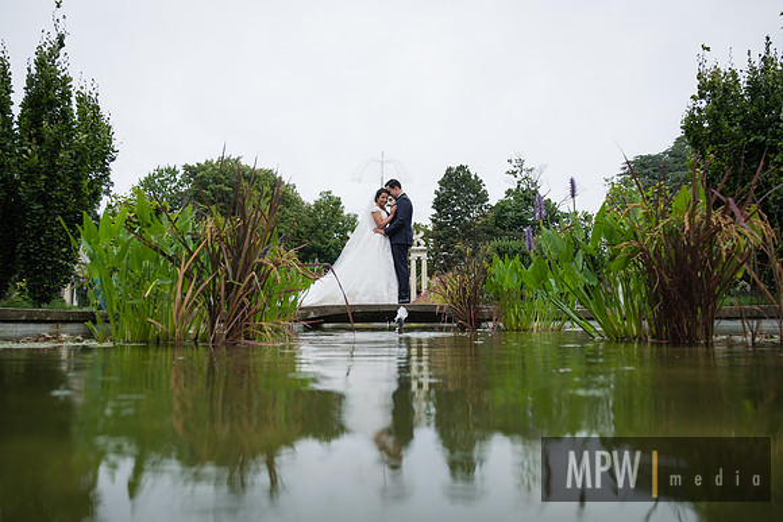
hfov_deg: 67.4
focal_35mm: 27
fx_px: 587
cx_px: 392
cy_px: 261
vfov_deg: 48.0
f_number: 2.8
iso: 200
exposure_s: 1/1000
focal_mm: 18.2
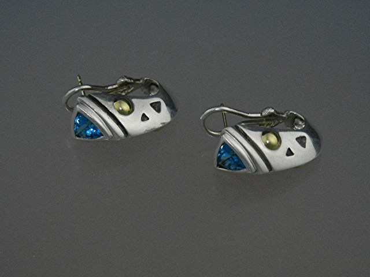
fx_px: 1090
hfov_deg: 19.3
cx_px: 185
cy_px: 138
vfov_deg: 14.5
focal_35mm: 102
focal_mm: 18.3
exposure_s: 1/30
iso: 800
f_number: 9
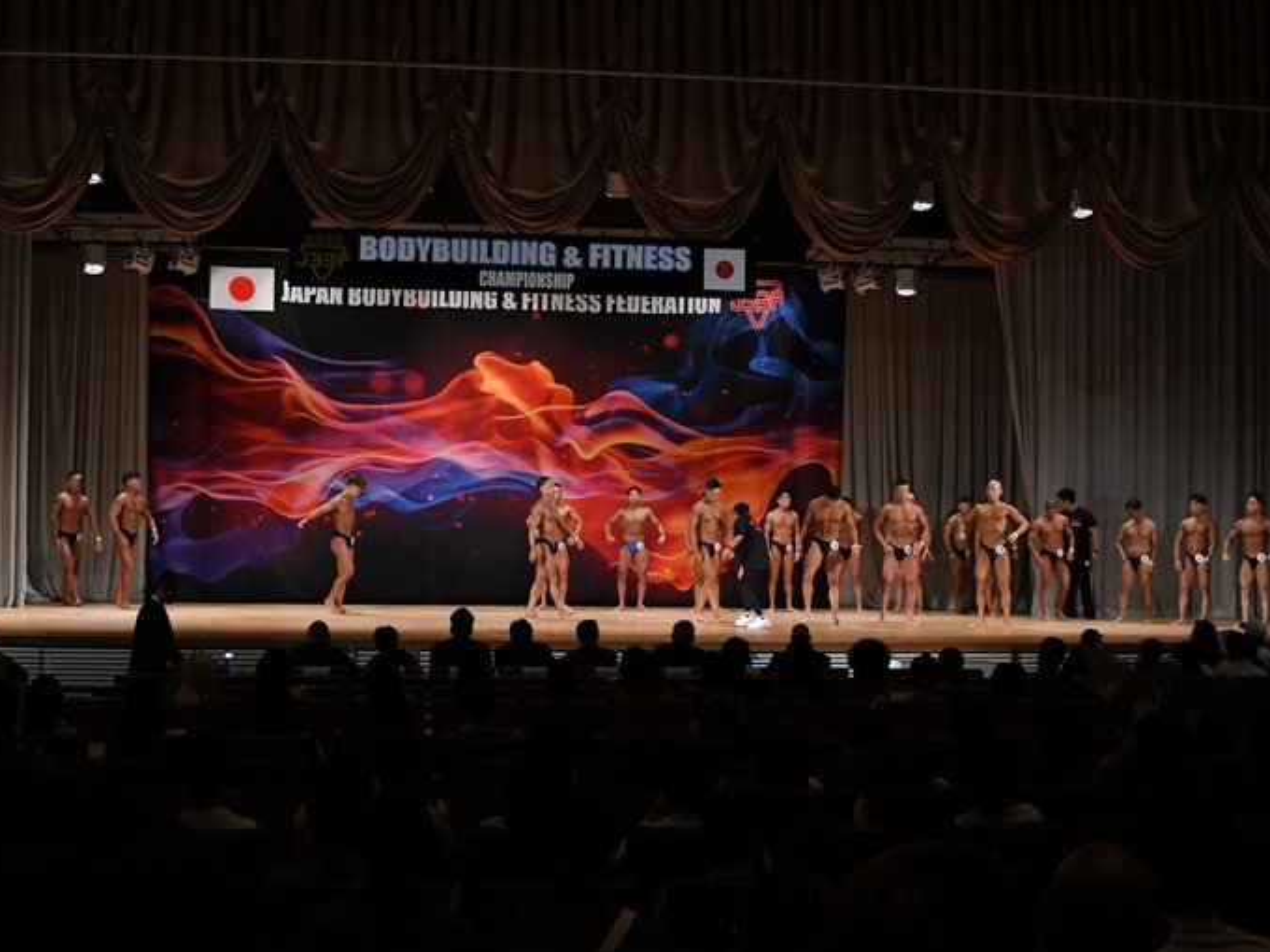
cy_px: 474
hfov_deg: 41.2
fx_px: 1688
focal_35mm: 46
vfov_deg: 31.5
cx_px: 621
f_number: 5.6
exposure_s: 1/400
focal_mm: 28
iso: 3200
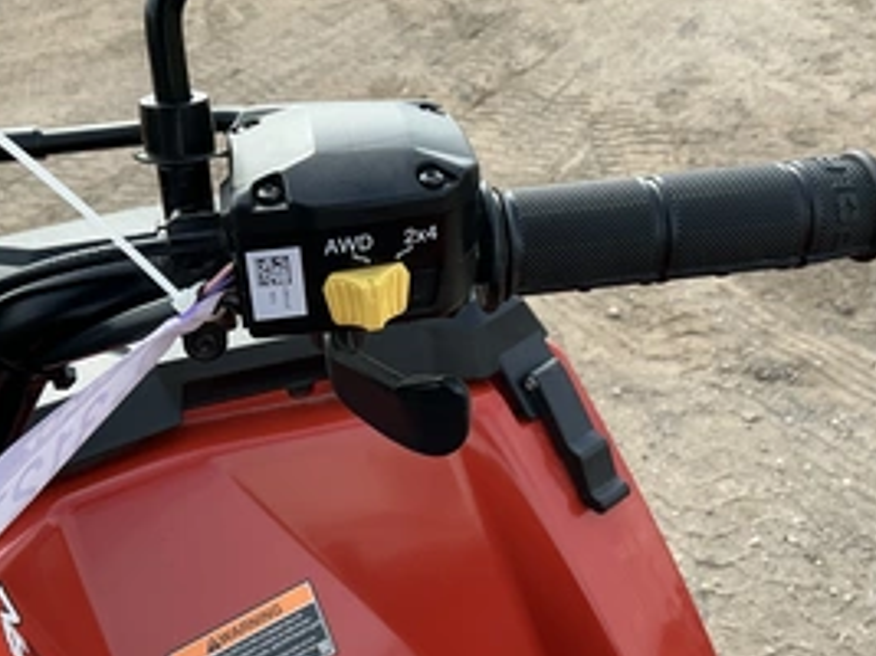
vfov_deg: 34.2
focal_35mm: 42
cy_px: 272
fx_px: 1062
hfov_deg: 44.8
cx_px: 397
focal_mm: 3
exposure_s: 1/551
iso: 25
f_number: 1.8
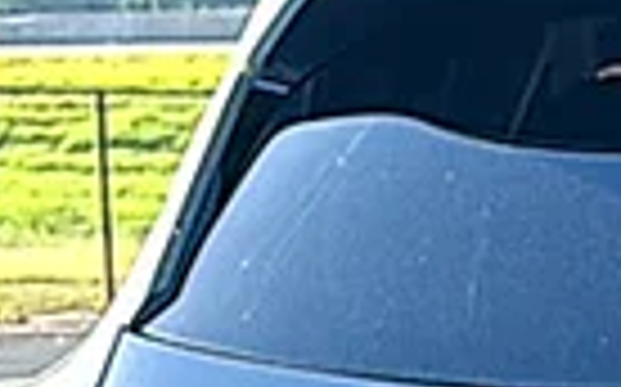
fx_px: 3636
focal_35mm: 215
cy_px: 826
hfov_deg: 9.3
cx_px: 1112
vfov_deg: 5.9
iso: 80
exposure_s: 1/955
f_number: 1.78
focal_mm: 6.76
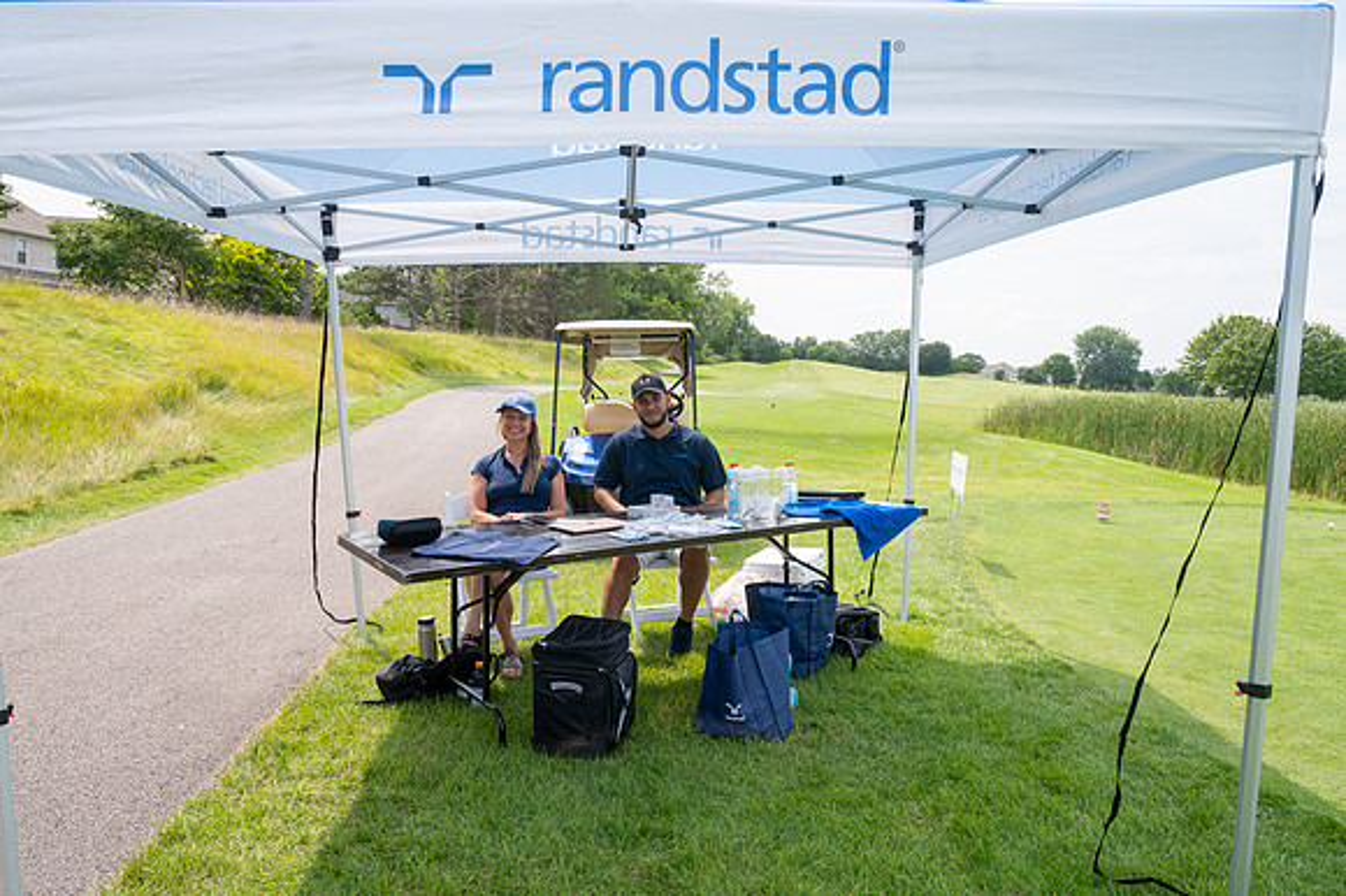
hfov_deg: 64.8
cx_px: 632
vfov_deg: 45.9
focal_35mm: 28
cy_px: 456
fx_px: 1059
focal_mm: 26
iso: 250
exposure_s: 1/500
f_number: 6.3
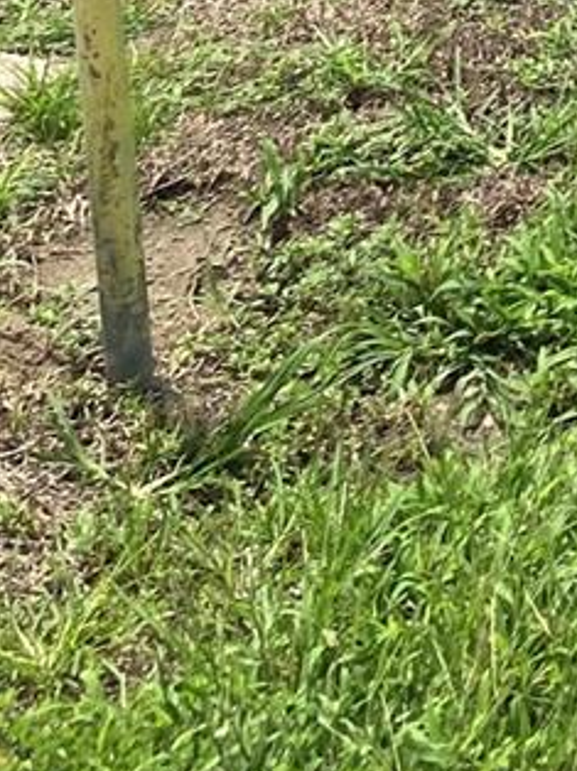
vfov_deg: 12.0
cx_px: 1255
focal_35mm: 137
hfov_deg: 9.8
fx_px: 3049
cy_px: -1002
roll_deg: -1.4
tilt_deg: +0.7
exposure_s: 1/2315
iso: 20
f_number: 1.8
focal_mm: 3.99
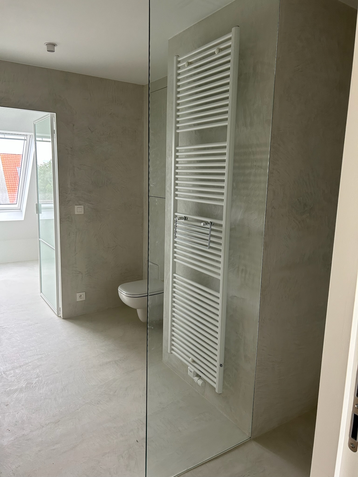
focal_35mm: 26
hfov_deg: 53.1
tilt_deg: -10.2
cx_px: 179
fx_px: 359
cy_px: 238
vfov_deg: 67.3
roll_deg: -0.9
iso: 125
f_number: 1.5
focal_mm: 5.7
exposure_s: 1/121
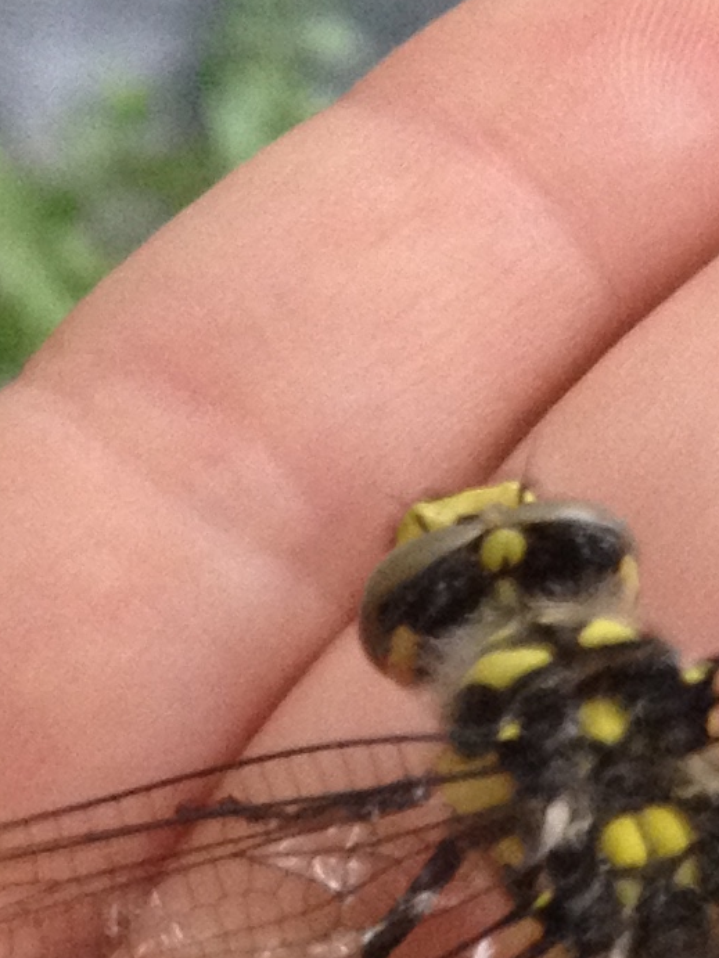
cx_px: 450
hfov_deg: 9.0
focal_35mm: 165
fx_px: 4570
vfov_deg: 11.3
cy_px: 1591
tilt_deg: -59.0
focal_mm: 4.28
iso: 160
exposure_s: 1/20
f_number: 2.4
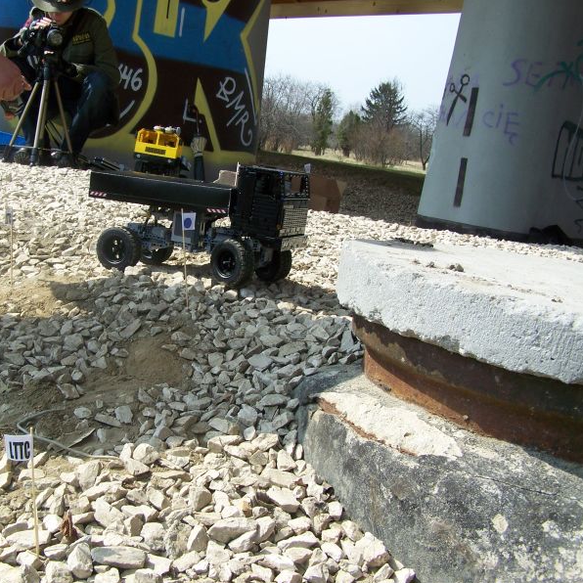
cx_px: 212
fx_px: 857
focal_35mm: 45
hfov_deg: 37.3
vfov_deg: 37.6
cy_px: 292
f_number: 4
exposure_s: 1/640
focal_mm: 6.3
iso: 80
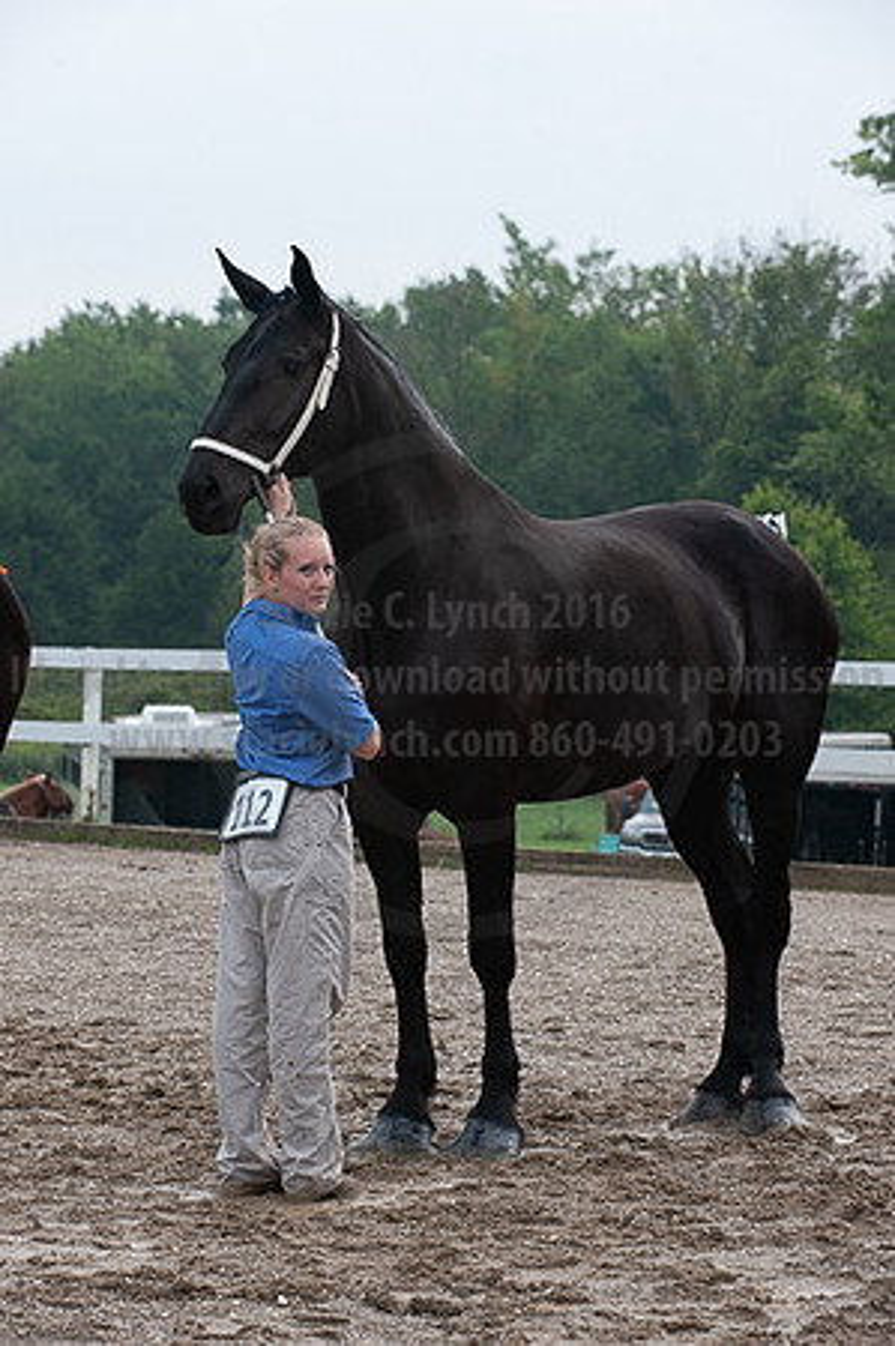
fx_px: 5233
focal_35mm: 140
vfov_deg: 14.7
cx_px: 448
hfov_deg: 9.8
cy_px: 673
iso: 800
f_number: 5.6
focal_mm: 140
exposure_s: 1/1000
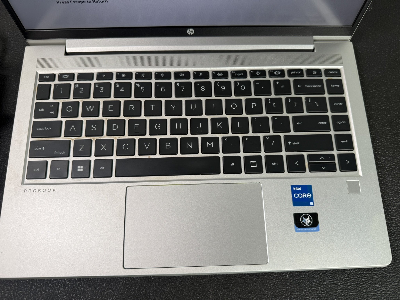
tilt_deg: -74.1
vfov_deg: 56.8
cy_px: 150
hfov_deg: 71.6
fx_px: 277
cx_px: 200
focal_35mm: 24
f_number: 1.78
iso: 50
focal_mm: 6.76
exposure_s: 1/119
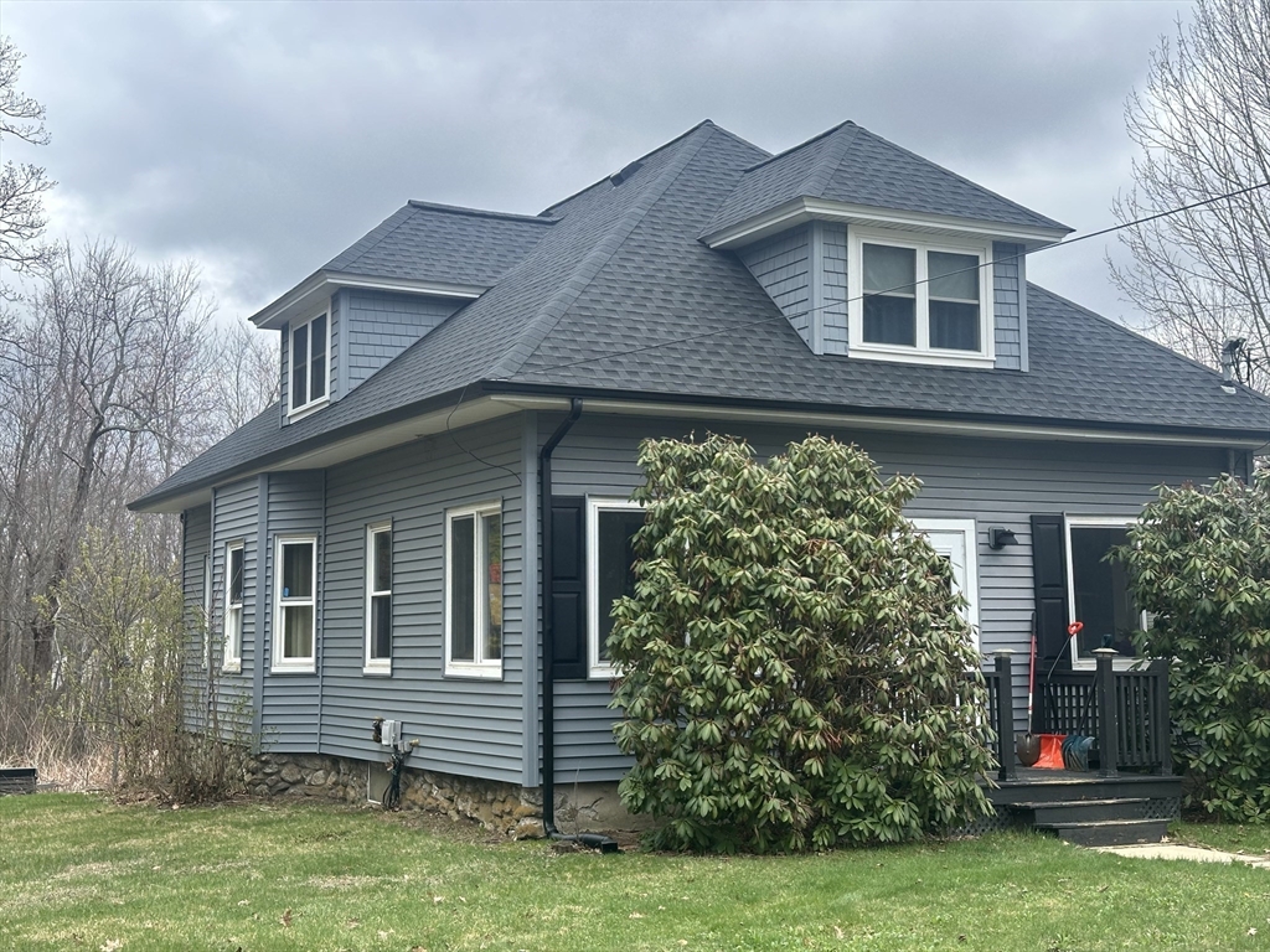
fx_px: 1761
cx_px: 635
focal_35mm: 48
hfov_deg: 39.7
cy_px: 476
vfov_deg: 30.3
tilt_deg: +7.3
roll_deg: +0.6
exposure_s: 1/1030
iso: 64
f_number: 1.78
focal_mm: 6.86
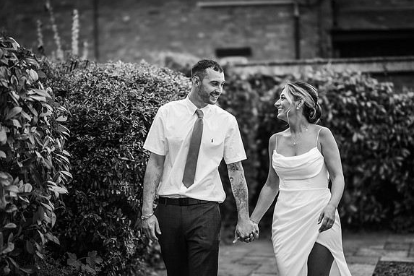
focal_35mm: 86
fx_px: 989
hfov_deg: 23.6
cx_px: 205
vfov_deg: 15.9
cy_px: 138
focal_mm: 85
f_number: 1.8
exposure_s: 1/1000
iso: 100
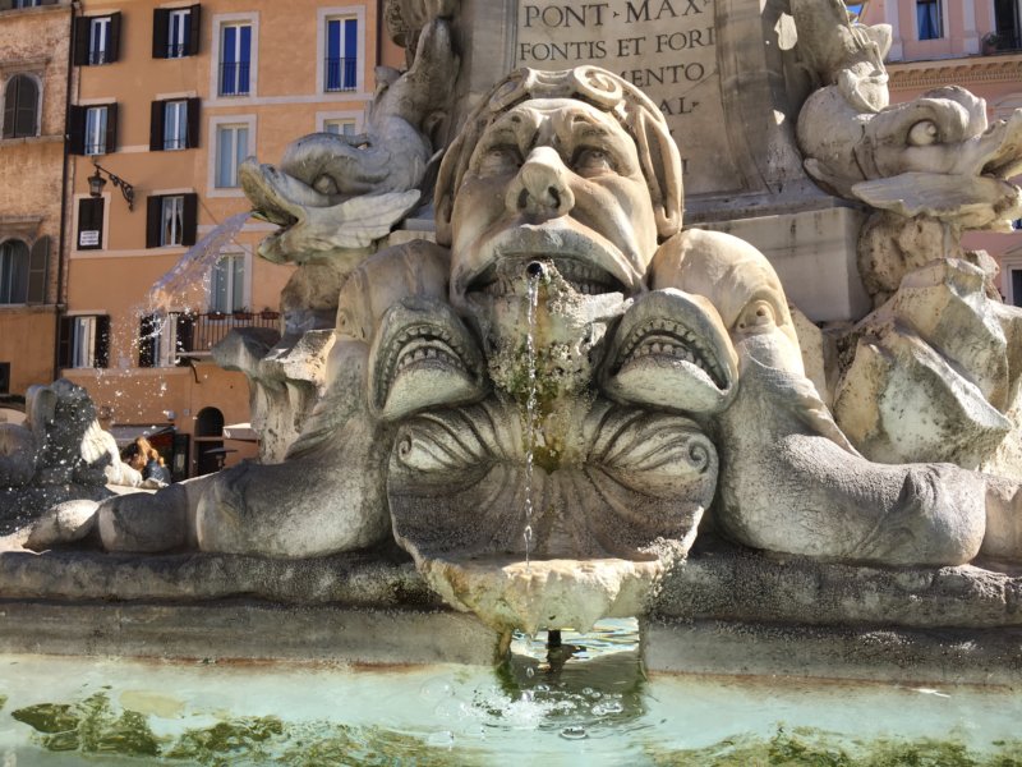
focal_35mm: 29
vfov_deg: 48.2
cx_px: 511
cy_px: 384
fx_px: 856
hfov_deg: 61.7
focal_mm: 4.15
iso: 25
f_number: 2.2
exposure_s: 1/894
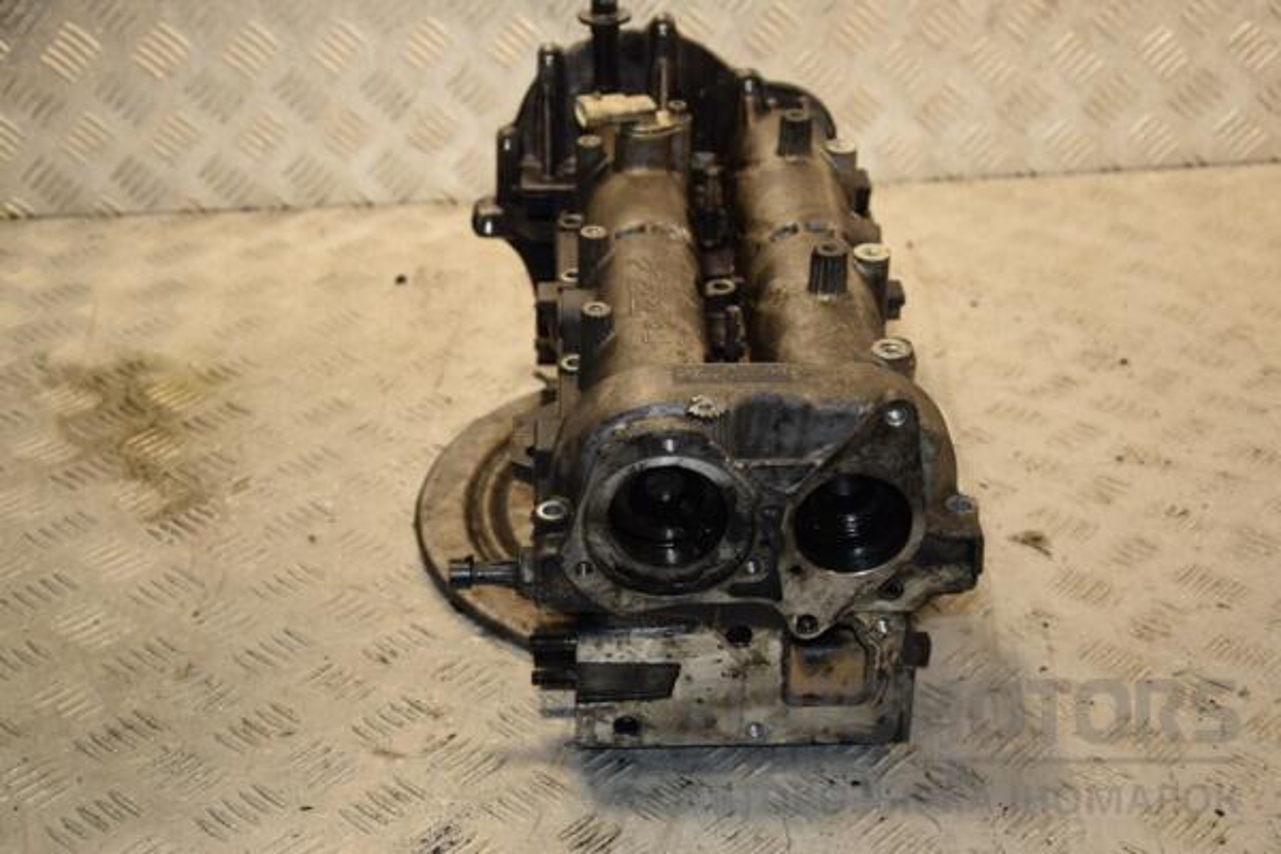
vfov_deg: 22.6
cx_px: 640
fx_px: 2135
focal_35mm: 60
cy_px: 427
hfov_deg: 33.4
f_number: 5
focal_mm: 40
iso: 800
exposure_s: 1/200
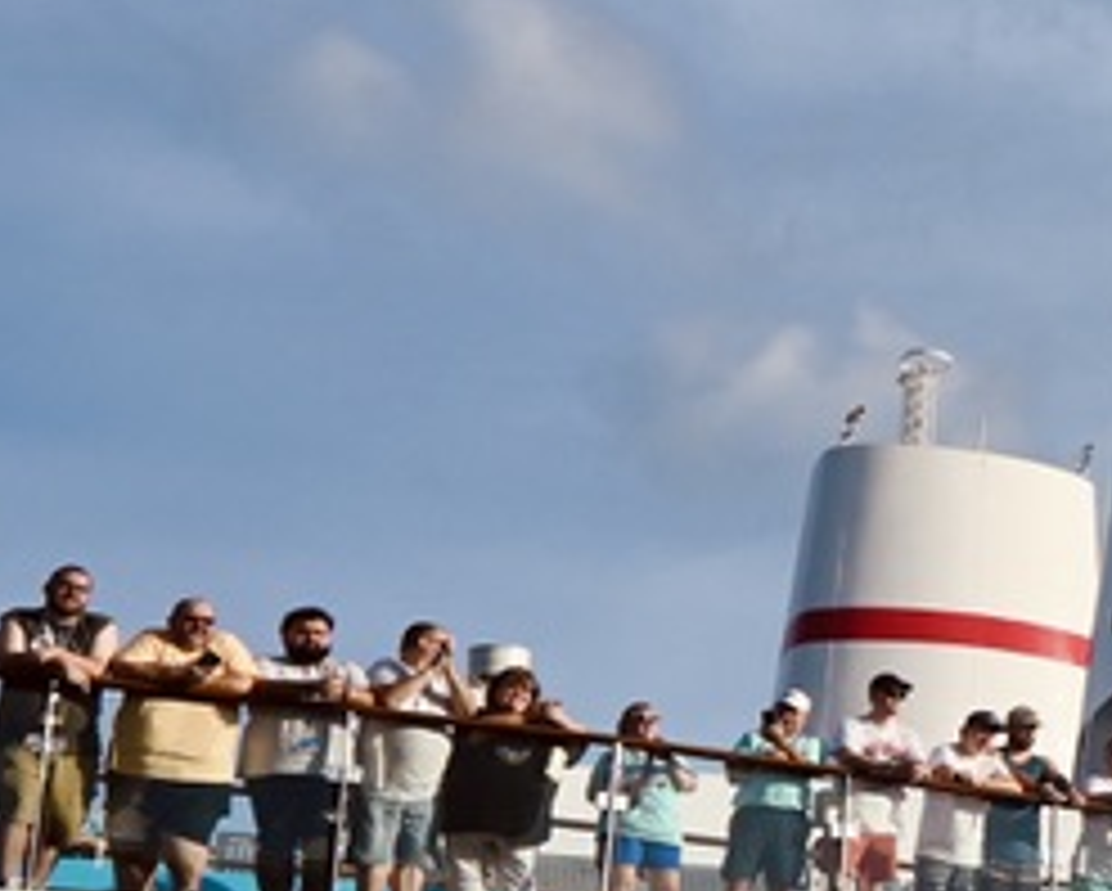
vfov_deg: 15.5
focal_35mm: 99
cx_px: 2431
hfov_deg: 14.7
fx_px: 3261
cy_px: 666
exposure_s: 1/320
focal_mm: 16
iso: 100
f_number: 9
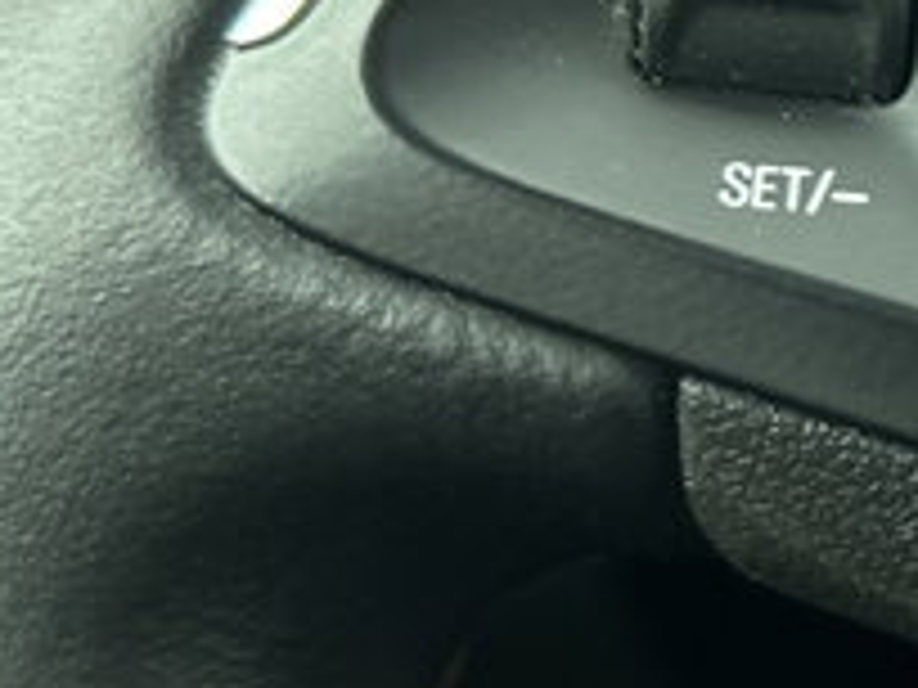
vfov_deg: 15.2
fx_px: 2572
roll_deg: +3.3
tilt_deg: -22.3
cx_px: 1264
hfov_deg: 18.5
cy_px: 153
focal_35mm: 97
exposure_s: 1/48
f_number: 1.5
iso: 400
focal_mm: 5.7
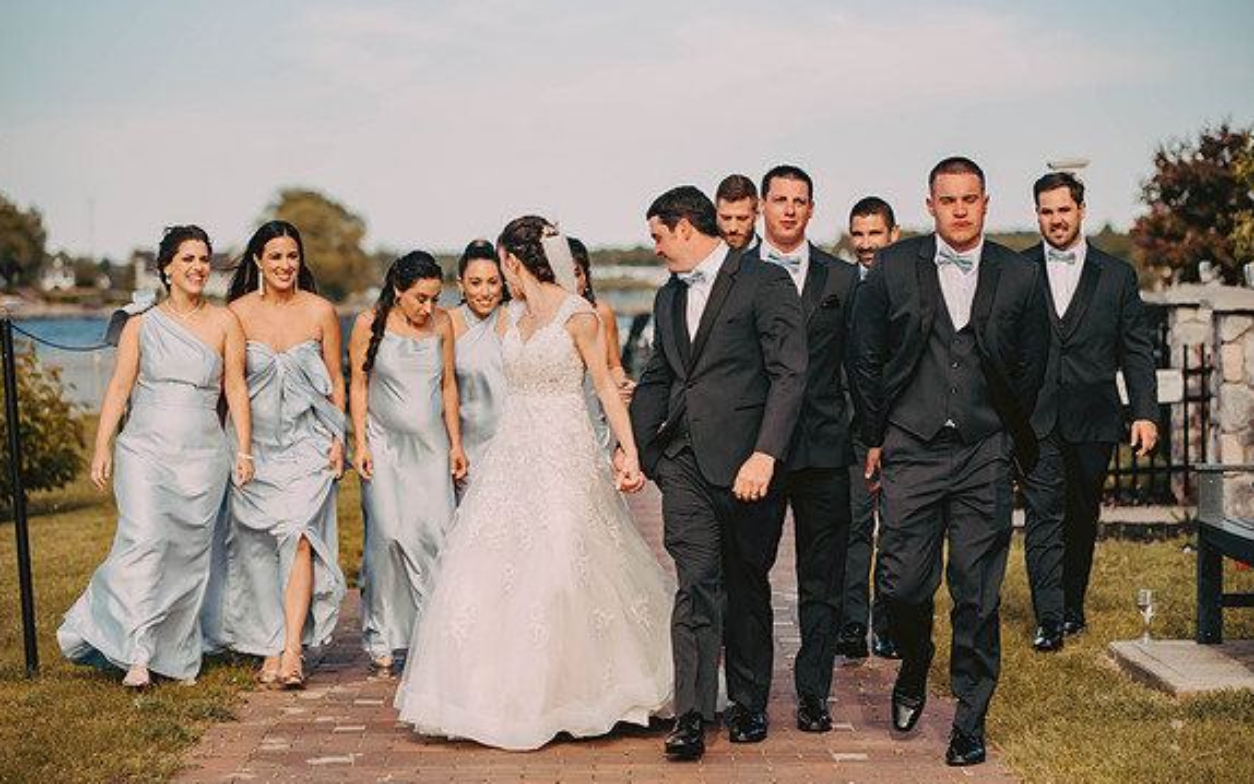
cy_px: 416
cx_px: 625
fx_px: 3521
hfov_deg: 20.2
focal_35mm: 103
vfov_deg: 12.7
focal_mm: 100
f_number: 2.8
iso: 500
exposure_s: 1/4000
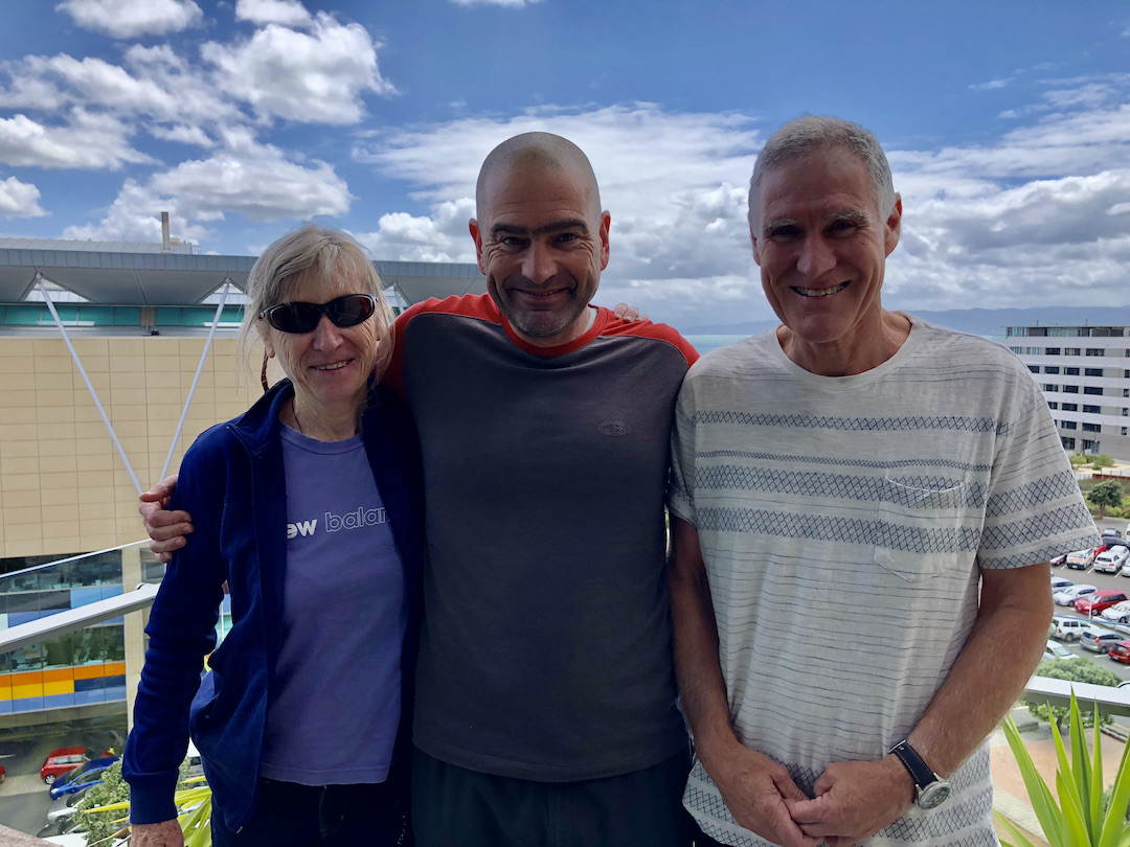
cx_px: 565
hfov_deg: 63.4
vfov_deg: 49.7
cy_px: 424
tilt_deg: -5.2
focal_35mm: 28
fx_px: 914
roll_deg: +0.7
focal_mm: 3.99
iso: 20
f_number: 1.8
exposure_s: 1/1066
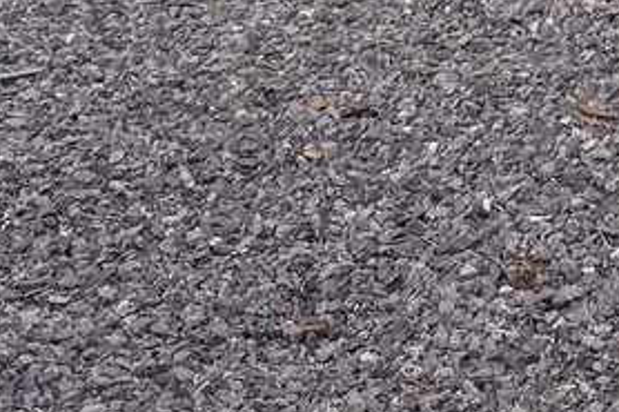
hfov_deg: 10.4
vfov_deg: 6.9
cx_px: 1187
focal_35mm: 184
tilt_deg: -2.2
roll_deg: +1.1
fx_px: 3162
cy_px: -733
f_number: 1.78
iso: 80
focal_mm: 6.76
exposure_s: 1/1091
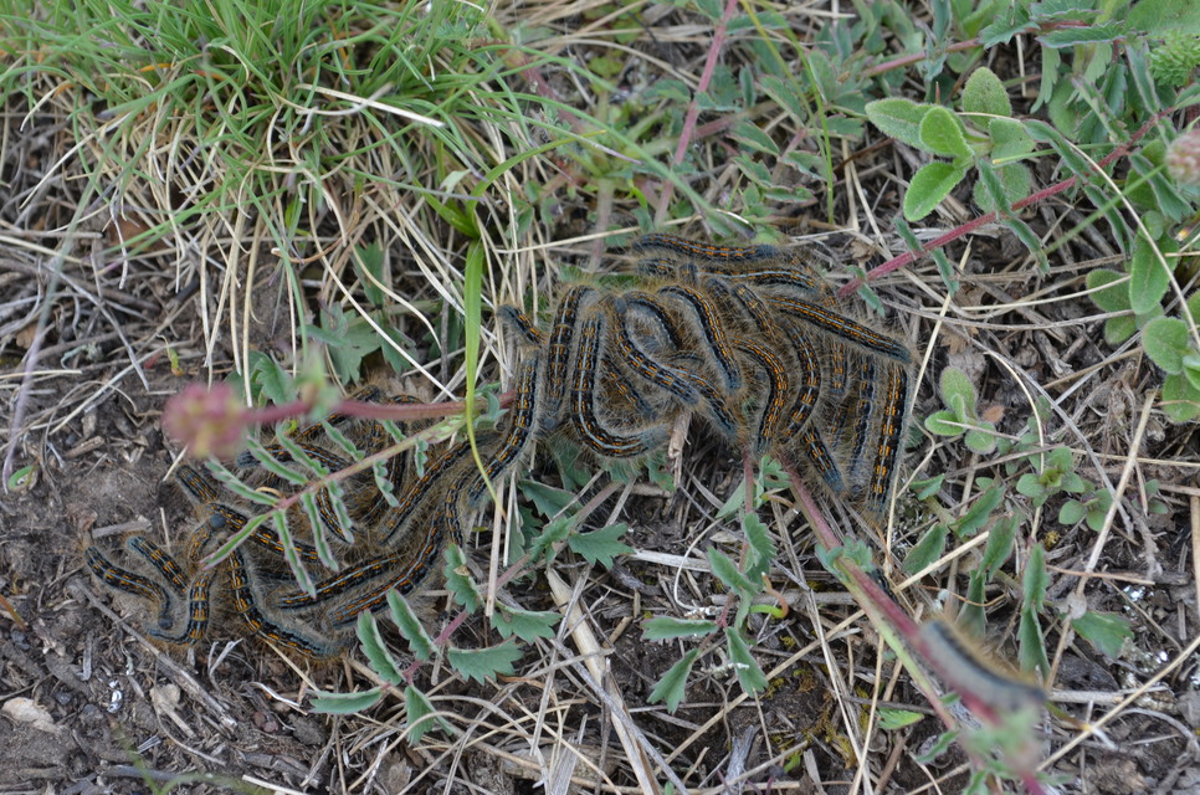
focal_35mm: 82
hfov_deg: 24.7
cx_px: 600
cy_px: 398
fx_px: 2745
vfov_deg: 16.5
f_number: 8
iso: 125
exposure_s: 1/60
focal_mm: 55
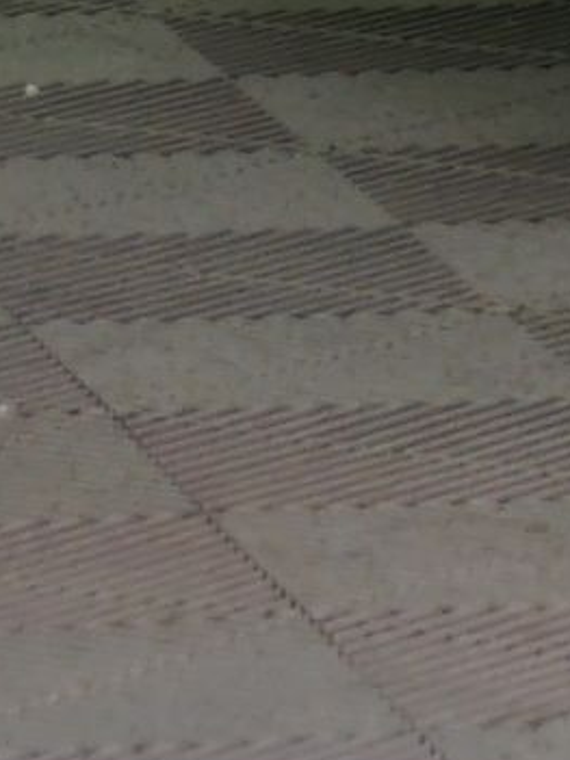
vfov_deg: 3.7
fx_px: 11380
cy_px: -1771
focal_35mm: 518
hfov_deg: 2.7
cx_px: 3494
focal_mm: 48
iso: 400
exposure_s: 1/8
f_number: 4.5
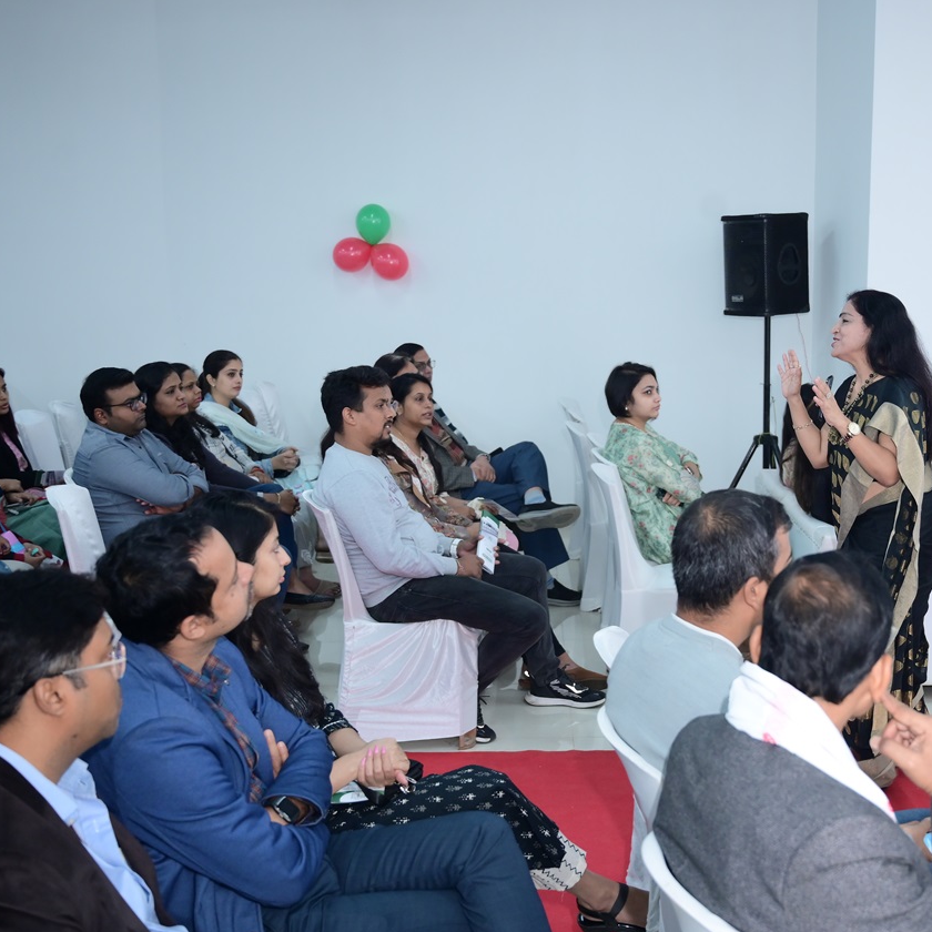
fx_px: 1360
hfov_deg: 37.6
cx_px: 592
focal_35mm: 45
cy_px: 468
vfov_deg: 37.8
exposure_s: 1/125
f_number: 4
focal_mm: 34.5
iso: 1600
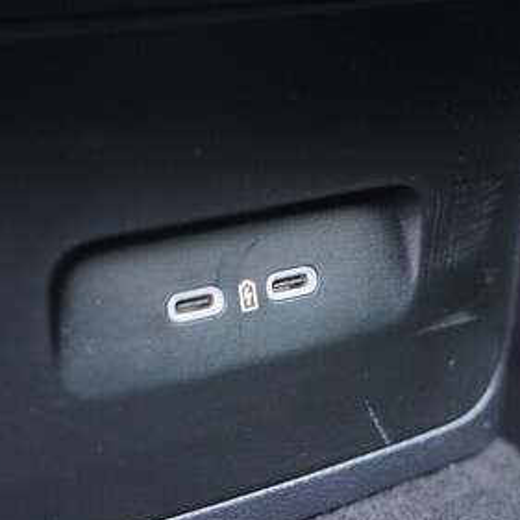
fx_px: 1020
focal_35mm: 60
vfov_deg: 28.6
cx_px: 242
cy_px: 262
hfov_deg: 28.6
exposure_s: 1/40
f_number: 2.8
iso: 3200
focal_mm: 24
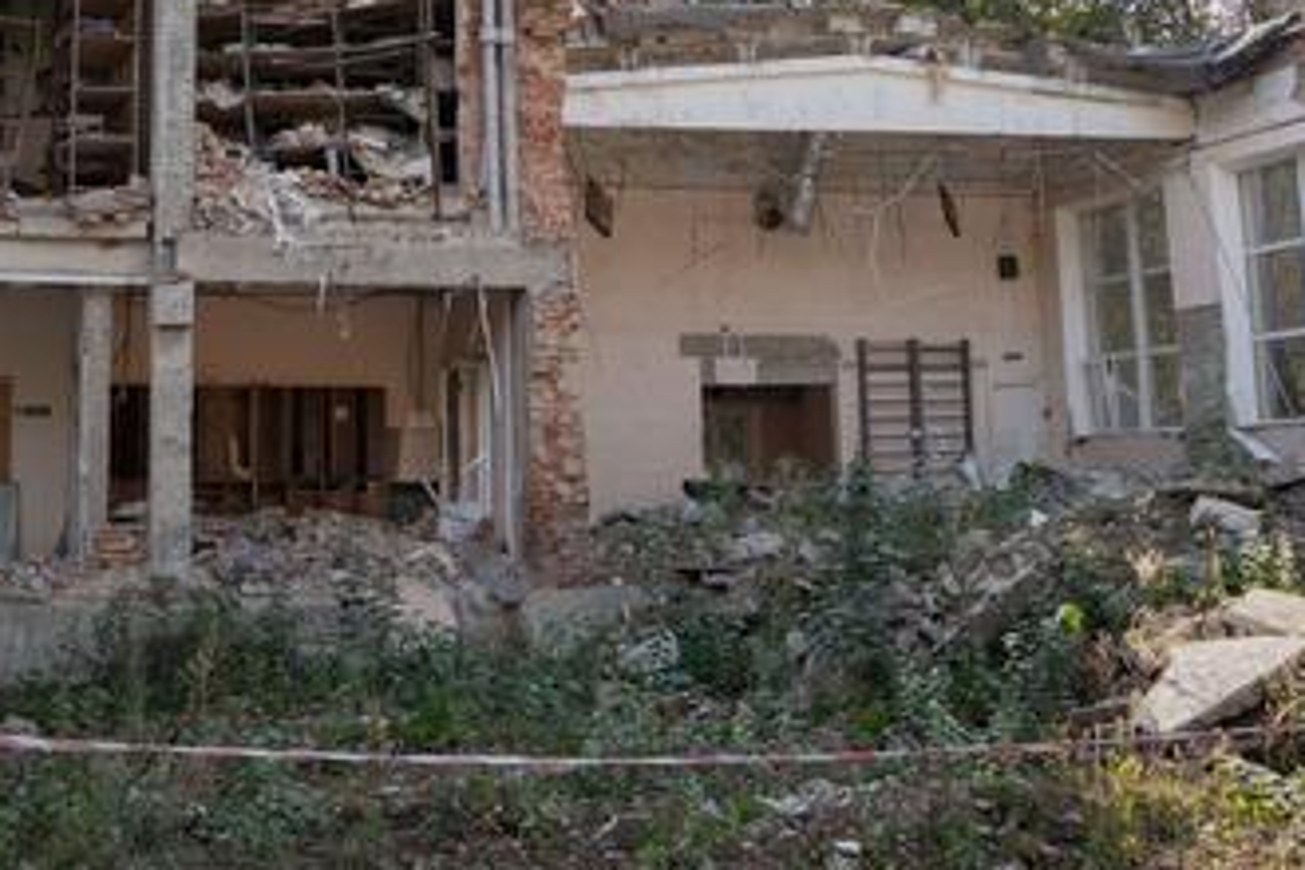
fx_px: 1740
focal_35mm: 48
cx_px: 471
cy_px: 63
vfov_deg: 27.0
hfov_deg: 40.8
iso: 1000
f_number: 2.8
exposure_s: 1/4000
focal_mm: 24
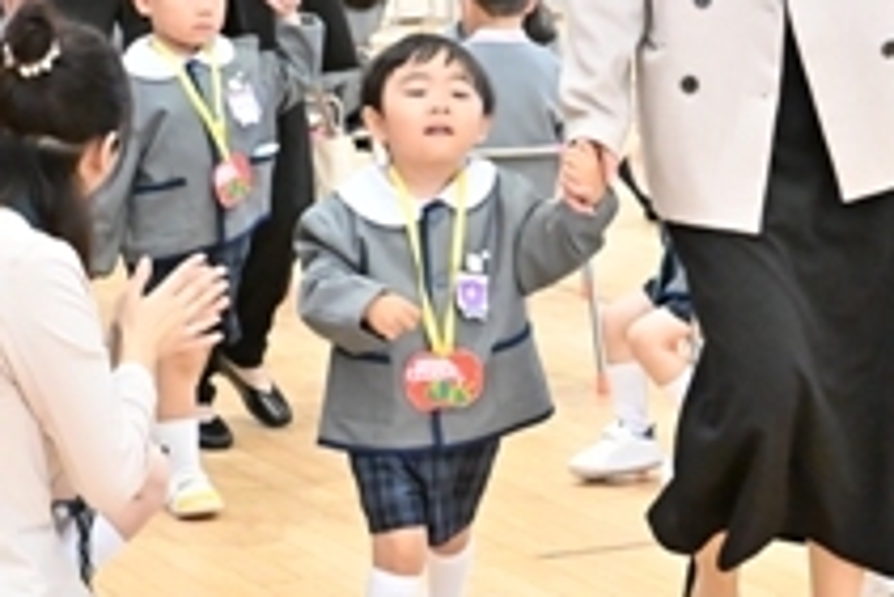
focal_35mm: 142
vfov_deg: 9.6
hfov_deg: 14.4
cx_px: 703
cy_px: 49
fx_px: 3529
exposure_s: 1/1250
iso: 16000
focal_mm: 50
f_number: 5
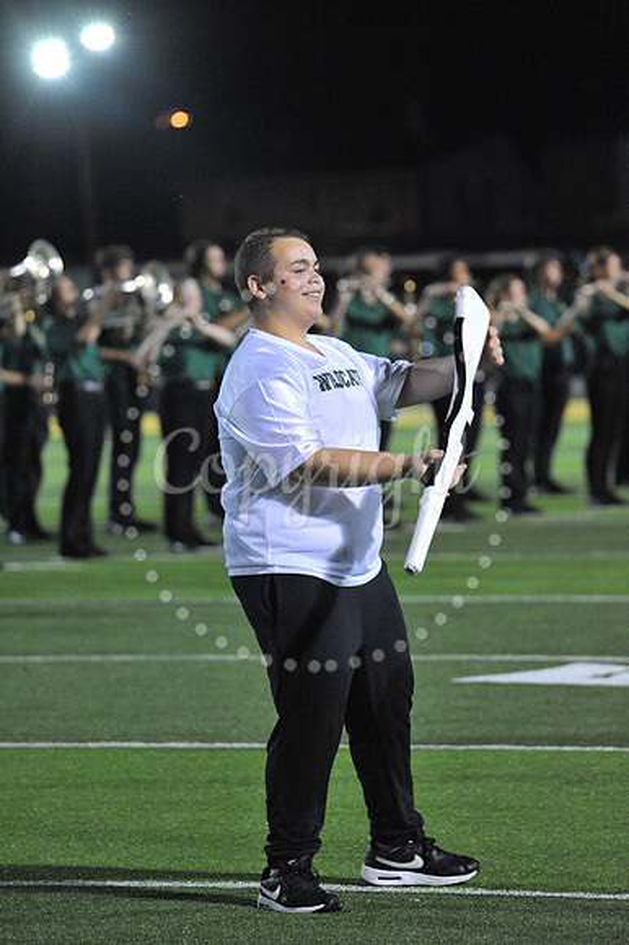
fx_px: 6822
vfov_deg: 7.9
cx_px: 314
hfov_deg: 5.3
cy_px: 472
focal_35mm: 260
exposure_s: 1/200
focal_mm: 260
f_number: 5.6
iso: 6400
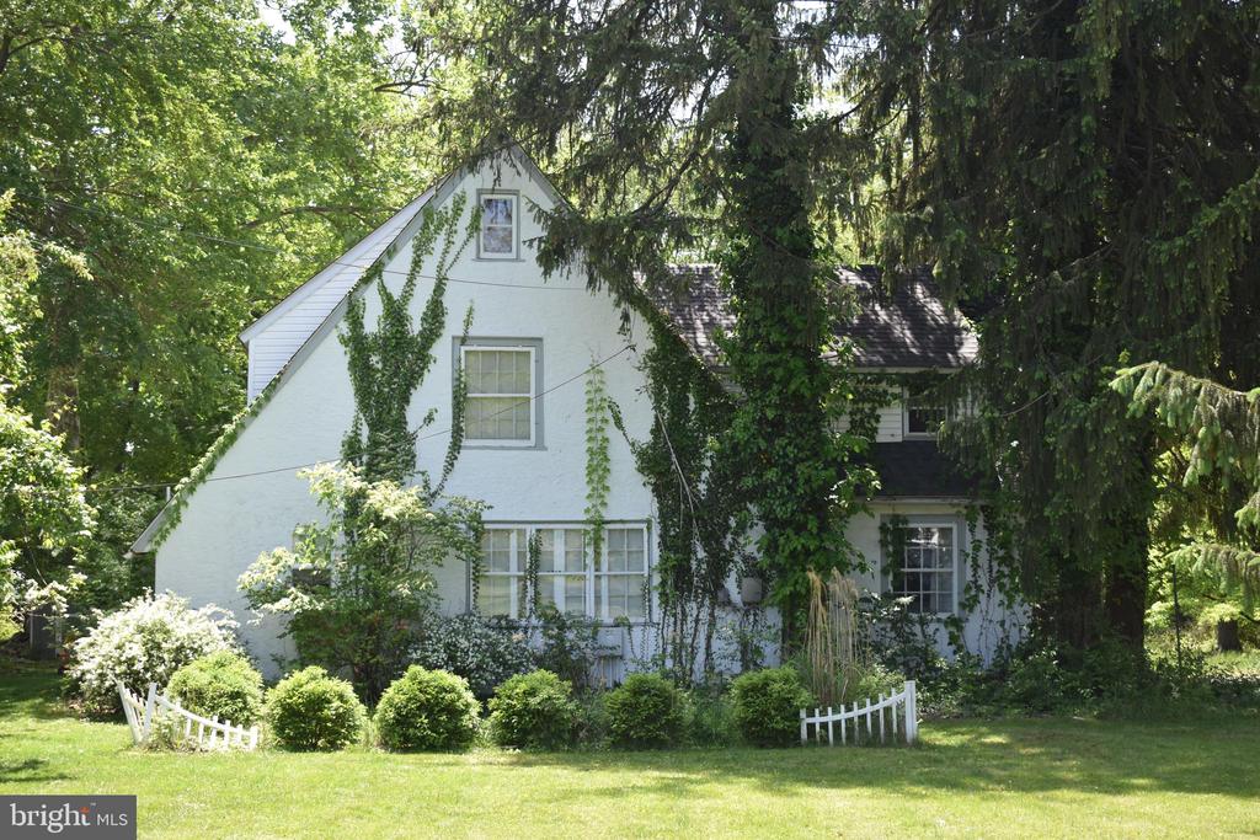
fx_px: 1838
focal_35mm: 52
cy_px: 420
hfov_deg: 37.8
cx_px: 630
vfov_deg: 25.8
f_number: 5.6
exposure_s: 1/250
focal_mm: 35
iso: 200
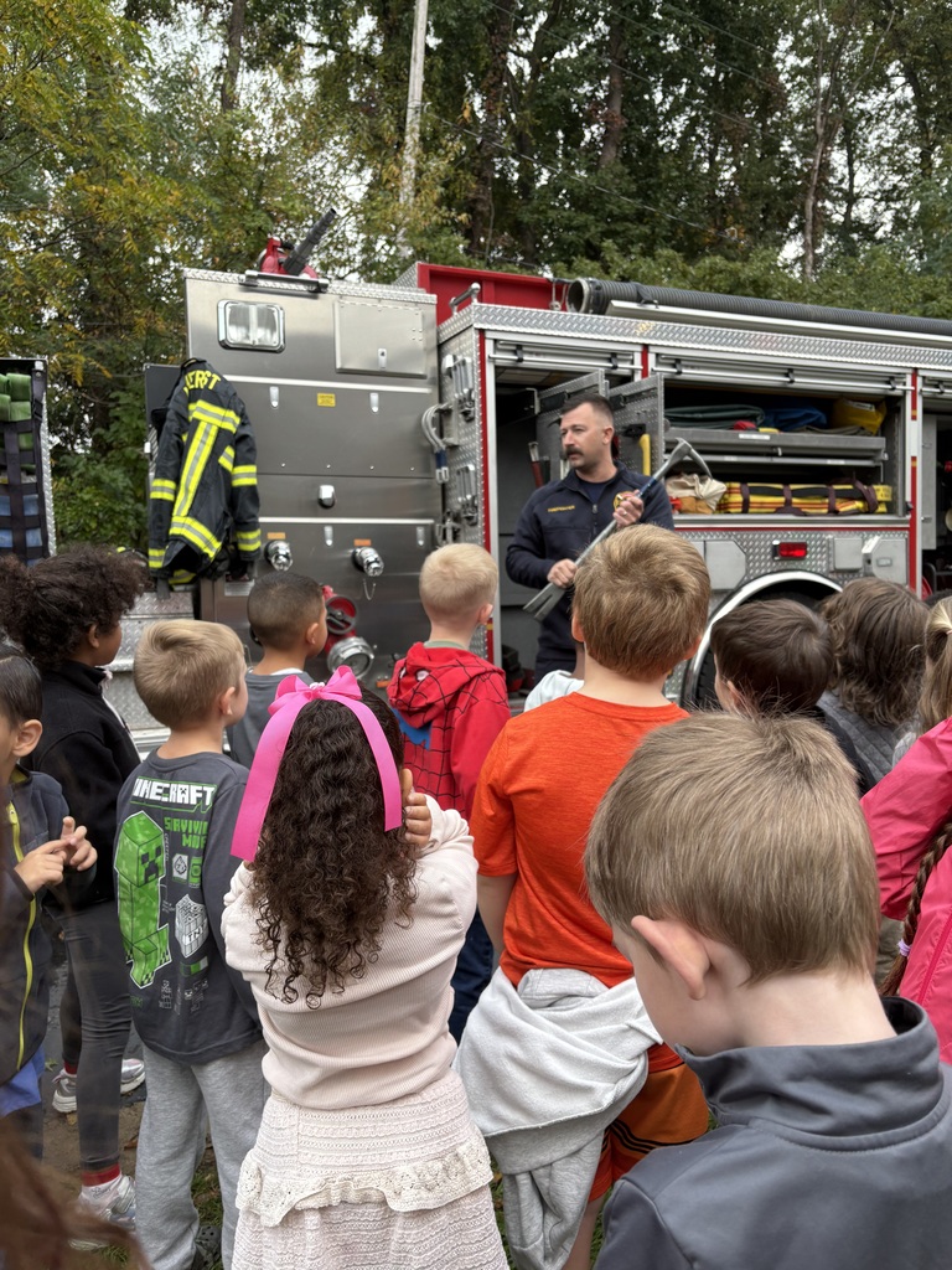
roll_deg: -0.4
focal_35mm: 26
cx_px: 476
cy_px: 635
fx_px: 953
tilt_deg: -4.2
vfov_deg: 67.3
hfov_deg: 53.1
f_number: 1.6
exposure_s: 1/151
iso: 32
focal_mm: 5.96
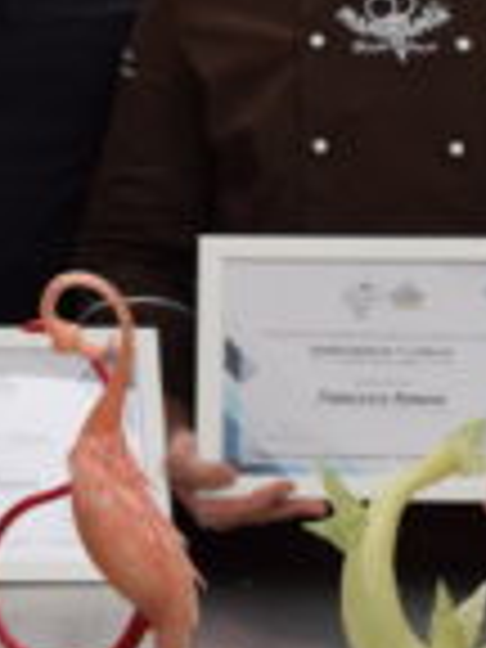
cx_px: -252
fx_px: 3463
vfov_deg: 10.7
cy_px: 371
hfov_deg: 7.9
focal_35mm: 185
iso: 400
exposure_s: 1/125
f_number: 4
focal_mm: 18
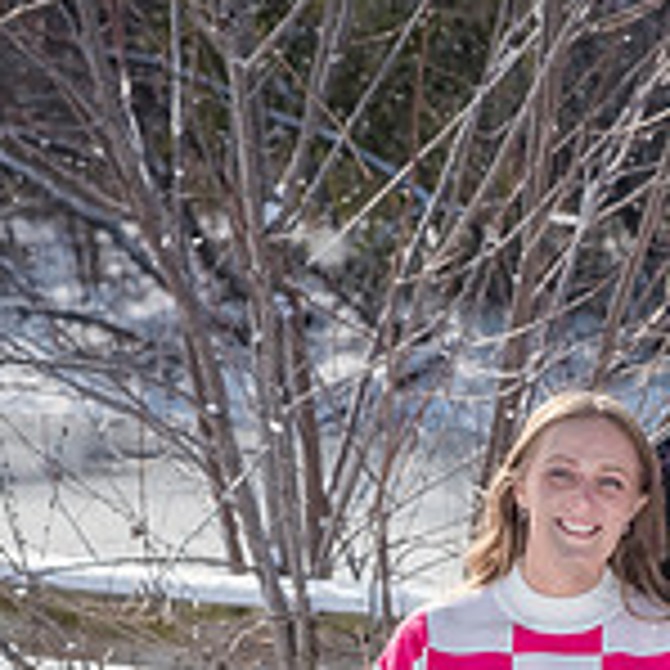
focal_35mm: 307
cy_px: 895
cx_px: 661
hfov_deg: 5.7
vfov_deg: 5.7
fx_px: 6723
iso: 640
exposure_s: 1/1000
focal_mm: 120
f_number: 11
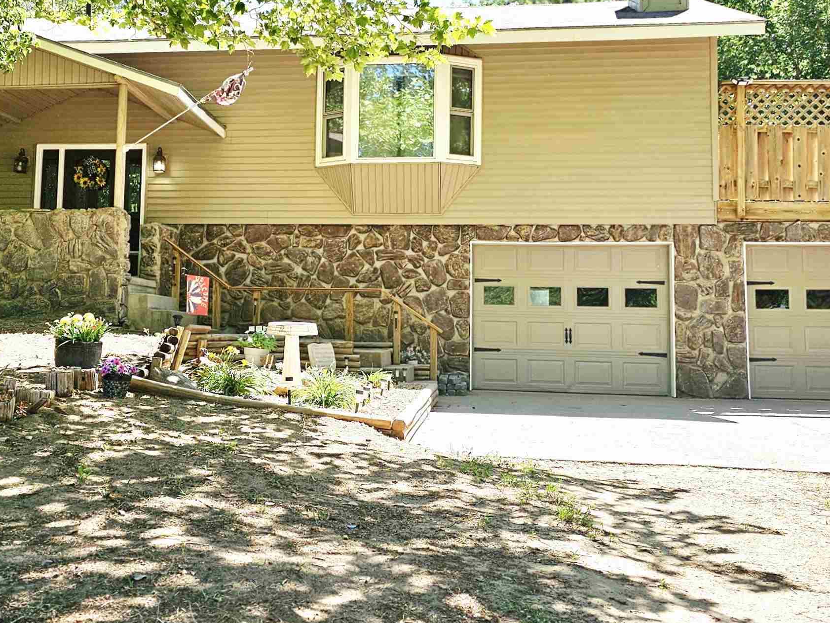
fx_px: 1007
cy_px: 255
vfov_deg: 34.3
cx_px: 335
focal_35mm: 42
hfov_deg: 44.6
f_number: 1.7
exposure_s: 1/263
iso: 10
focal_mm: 6.3
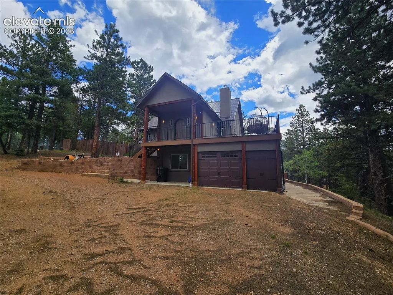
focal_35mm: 13
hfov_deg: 106.2
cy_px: 148
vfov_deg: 89.9
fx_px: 148
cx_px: 196
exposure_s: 1/2000
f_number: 2.2
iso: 64
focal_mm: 2.2
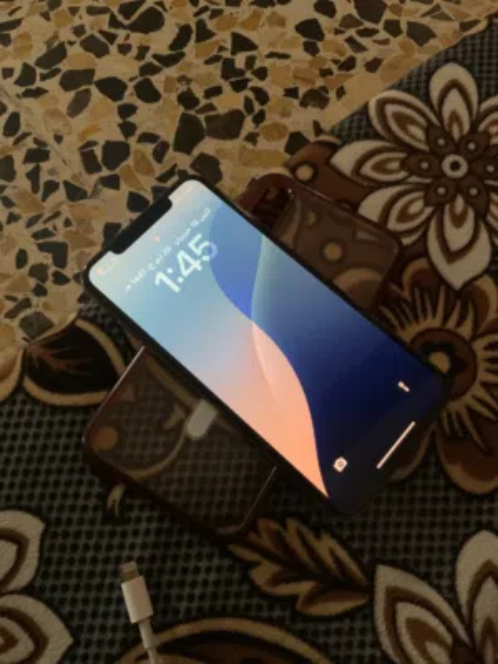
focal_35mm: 29
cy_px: 332
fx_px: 556
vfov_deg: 61.7
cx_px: 249
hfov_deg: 48.2
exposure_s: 1/40
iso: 250
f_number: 1.8
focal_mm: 3
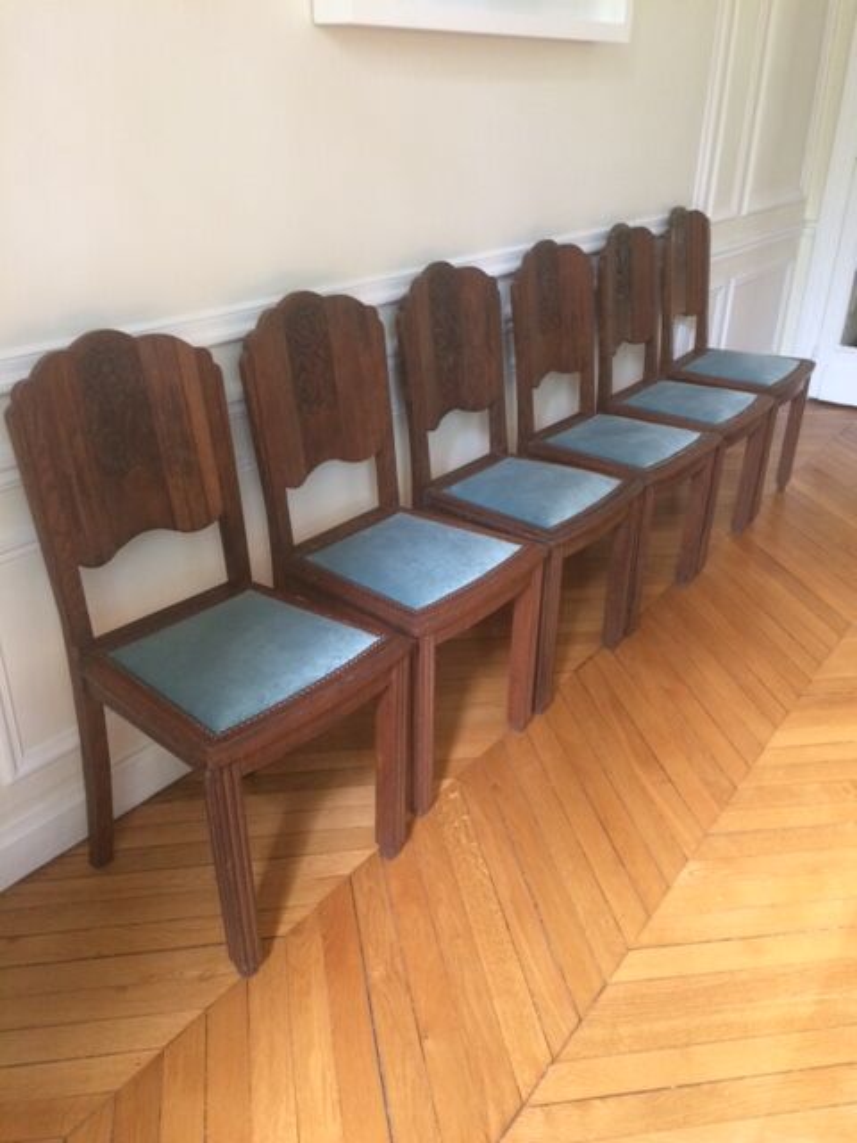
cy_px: 572
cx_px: 428
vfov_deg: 61.7
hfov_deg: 48.2
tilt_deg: -27.6
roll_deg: +0.1
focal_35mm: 29
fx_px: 957
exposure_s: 1/33
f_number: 2.2
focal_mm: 4.15
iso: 250
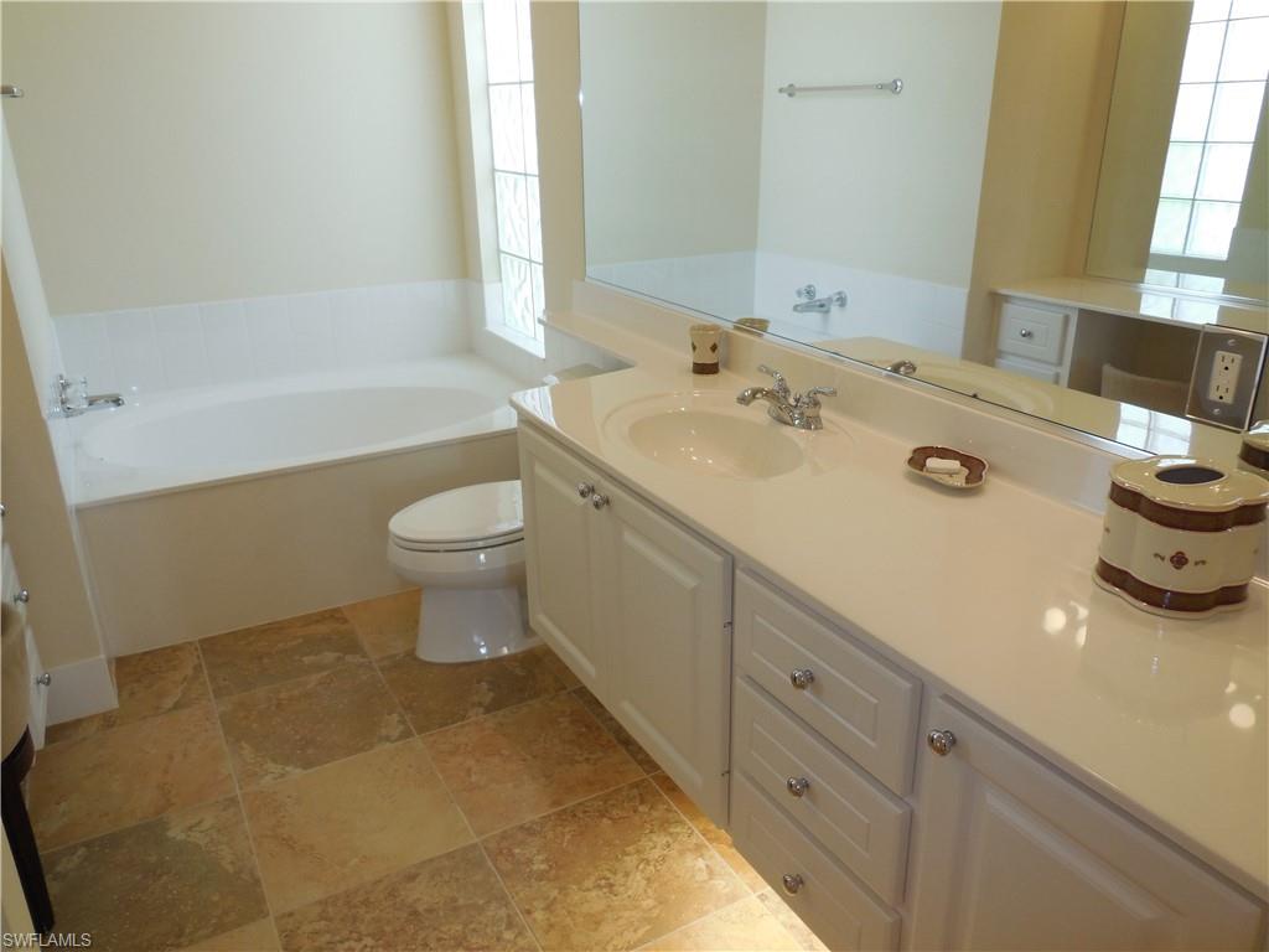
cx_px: 634
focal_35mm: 25
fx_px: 916
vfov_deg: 54.9
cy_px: 476
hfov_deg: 69.4
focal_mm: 4.5
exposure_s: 1/30
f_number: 3.1
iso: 125
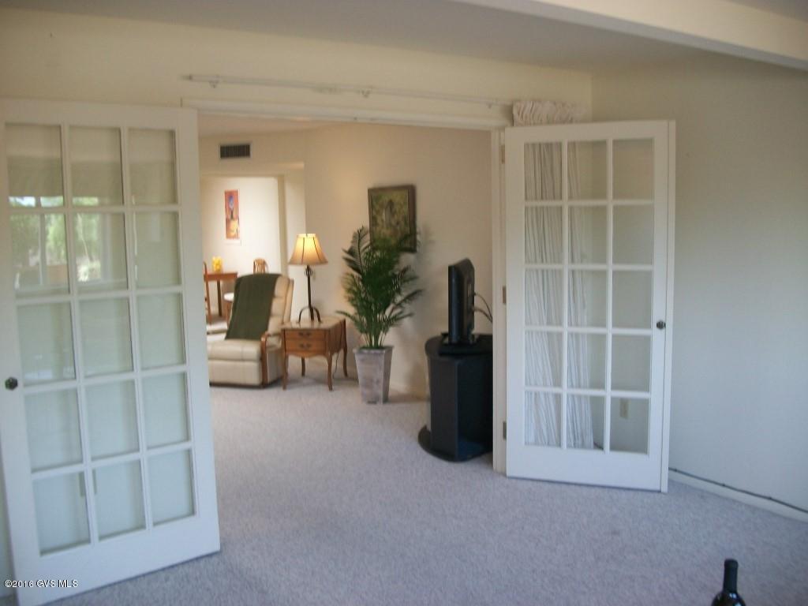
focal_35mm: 32
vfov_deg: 44.2
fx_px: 747
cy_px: 303
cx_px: 404
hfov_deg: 56.8
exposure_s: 1/40
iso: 80
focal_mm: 5.7
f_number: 2.9
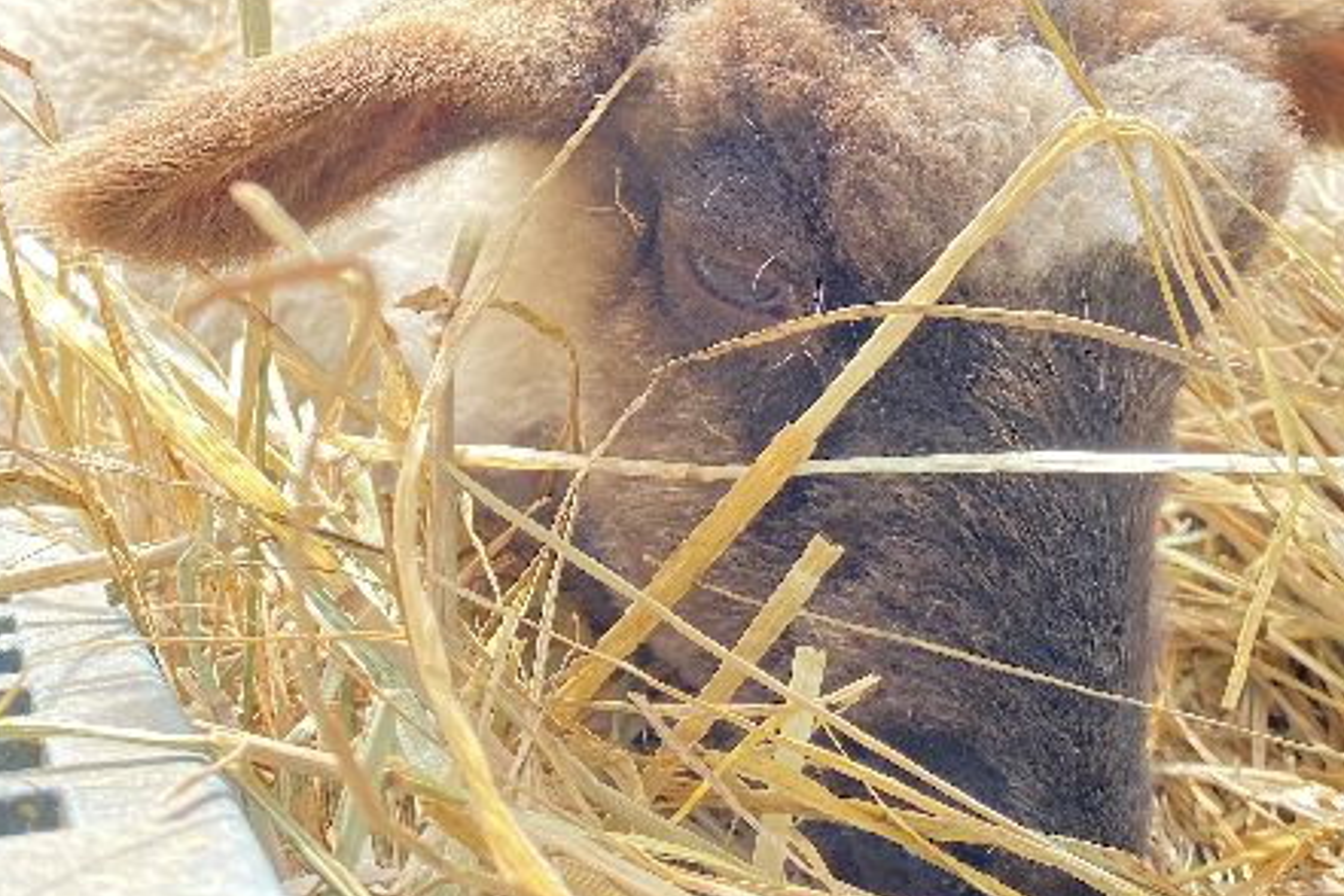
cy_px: 11
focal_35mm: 50
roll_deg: +2.1
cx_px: 638
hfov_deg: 39.6
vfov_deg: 25.7
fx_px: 1867
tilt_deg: -1.2
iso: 32
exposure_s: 1/391
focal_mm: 4.25
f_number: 1.8
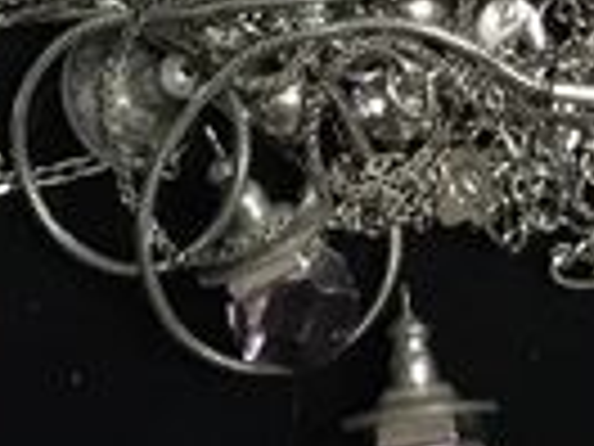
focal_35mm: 235
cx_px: 814
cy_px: -113
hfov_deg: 8.3
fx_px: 4033
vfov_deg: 6.3
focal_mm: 3.3
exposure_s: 1/33
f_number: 2.4
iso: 25
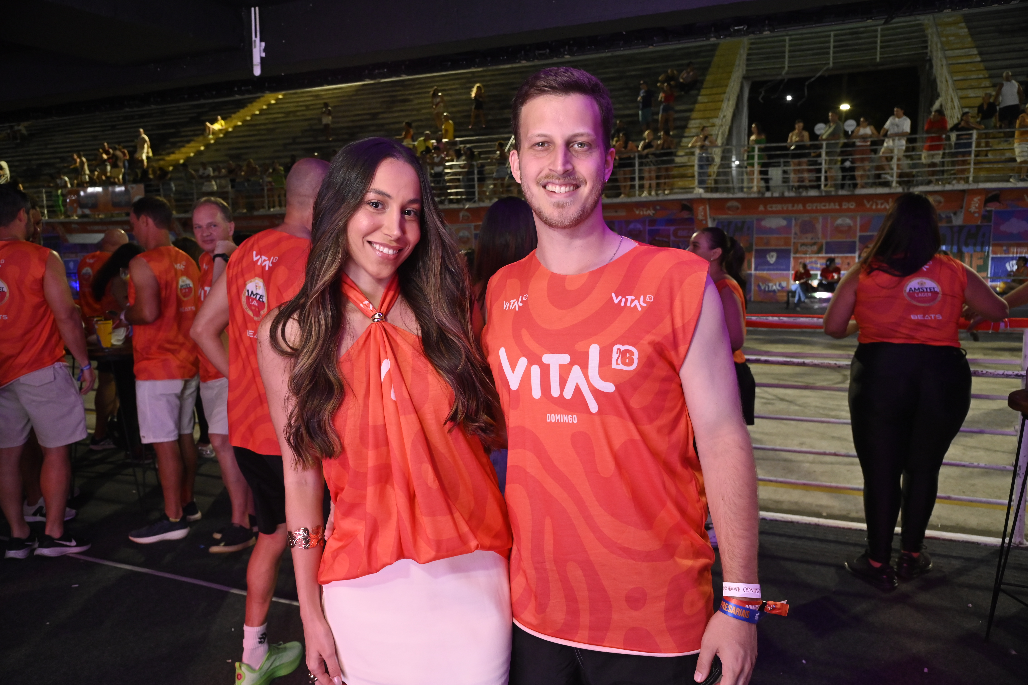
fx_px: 685
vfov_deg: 53.1
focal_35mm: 24
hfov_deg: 73.8
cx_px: 514
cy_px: 342
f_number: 5.6
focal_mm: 24
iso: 2500
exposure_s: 1/160
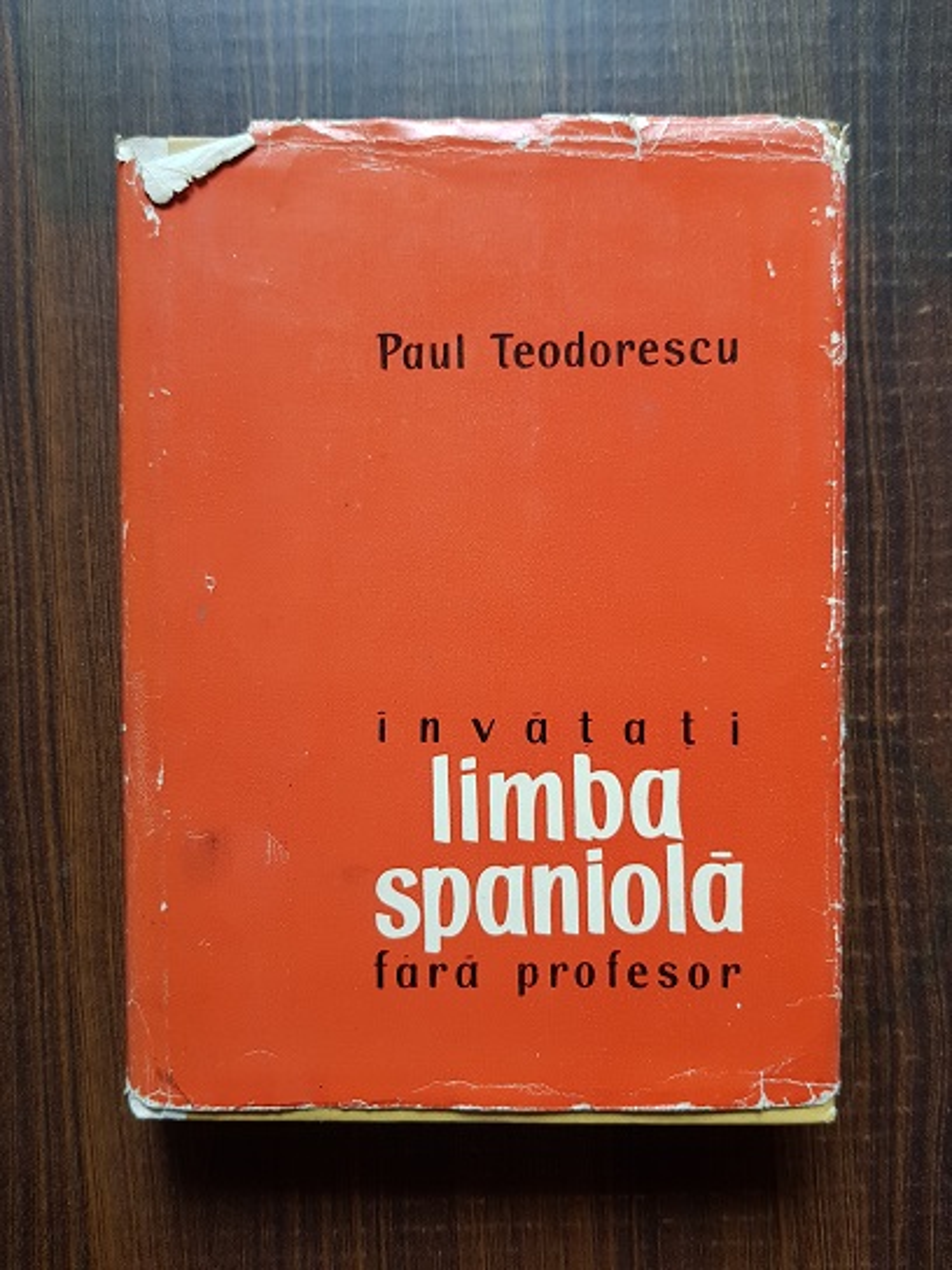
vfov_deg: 67.3
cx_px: 476
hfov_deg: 53.1
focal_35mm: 26
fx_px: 953
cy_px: 635
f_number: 1.7
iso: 200
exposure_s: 1/27
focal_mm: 4.3
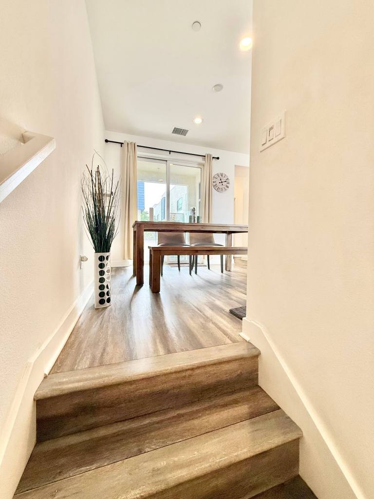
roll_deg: -0.3
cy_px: 250
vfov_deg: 102.1
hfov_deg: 85.7
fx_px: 202
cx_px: 187
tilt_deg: -1.9
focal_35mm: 14
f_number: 2.2
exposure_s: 1/120
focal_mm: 2.22
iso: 125
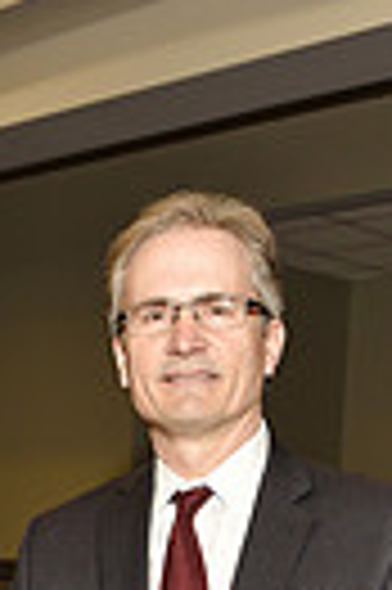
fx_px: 1638
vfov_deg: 18.3
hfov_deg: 13.4
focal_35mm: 100
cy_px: 874
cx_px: -23
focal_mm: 29
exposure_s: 1/60
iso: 200
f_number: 5
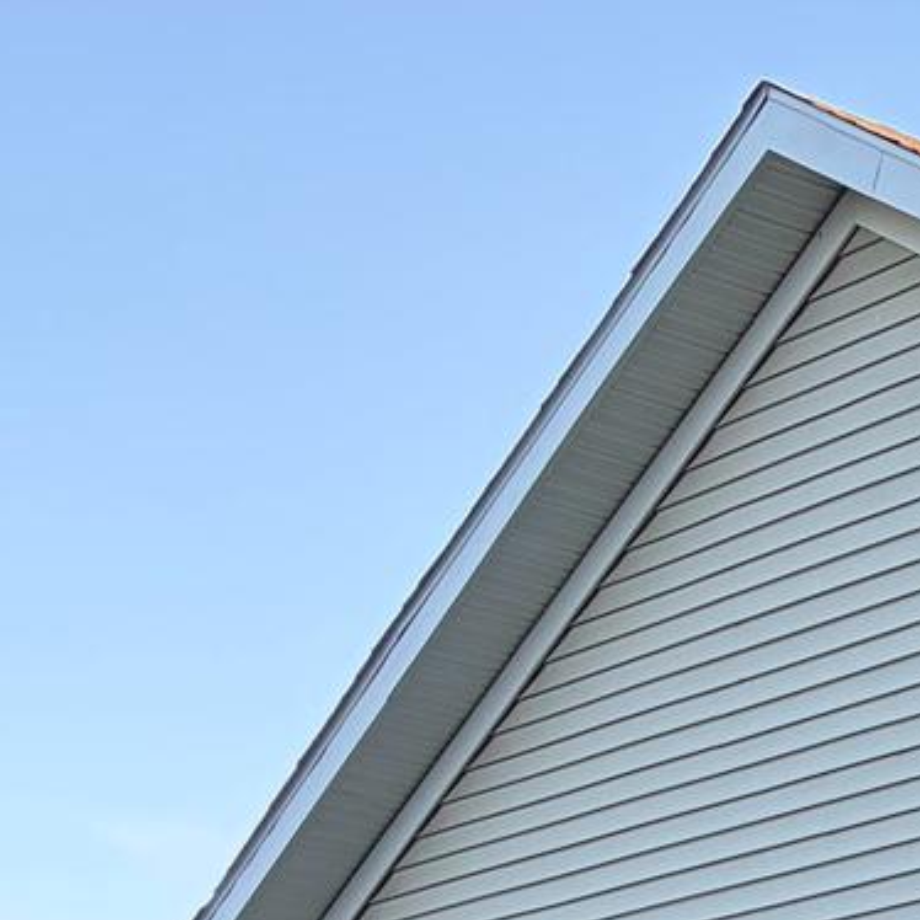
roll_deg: -0.2
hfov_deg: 12.2
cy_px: 1707
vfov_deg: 12.5
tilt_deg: +0.1
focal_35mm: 126
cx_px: 1879
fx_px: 3789
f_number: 1.6
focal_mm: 5.96
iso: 64
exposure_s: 1/392
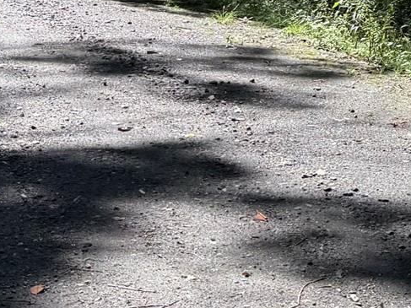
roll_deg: -1.2
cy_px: -240
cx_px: 598
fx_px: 1199
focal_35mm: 101
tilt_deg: +5.3
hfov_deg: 17.6
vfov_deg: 13.2
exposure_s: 1/742
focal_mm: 6.76
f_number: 1.78
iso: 80
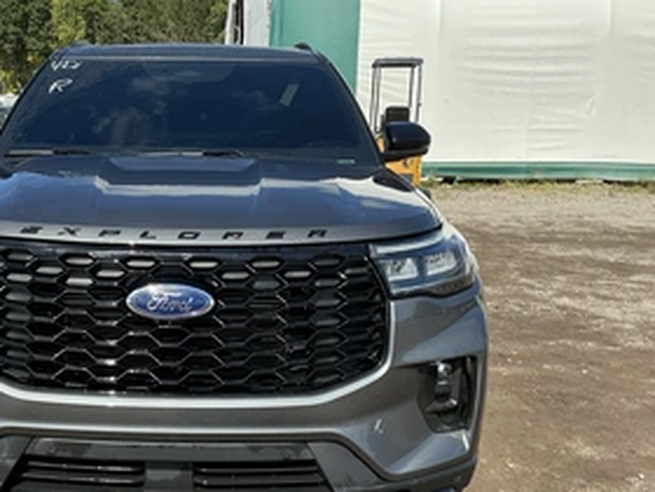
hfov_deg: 45.7
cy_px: 295
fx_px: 757
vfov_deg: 35.8
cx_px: 192
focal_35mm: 40
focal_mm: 3
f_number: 1.8
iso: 25
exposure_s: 1/978
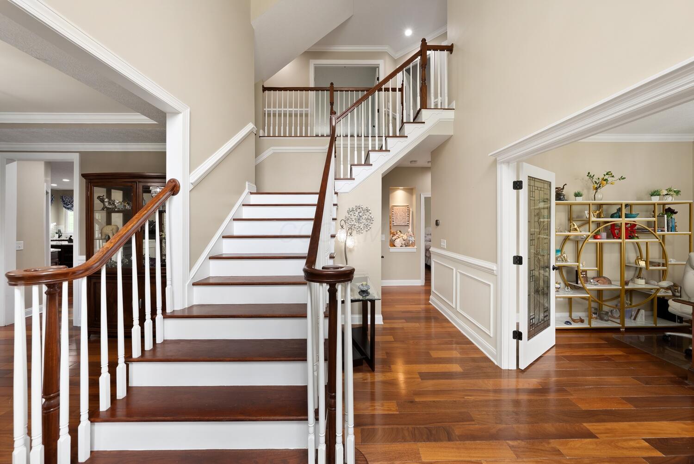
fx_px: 231
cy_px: 232
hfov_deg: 112.6
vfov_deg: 90.1
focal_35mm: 12
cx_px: 347
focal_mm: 12
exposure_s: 1/3
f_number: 7.1
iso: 160
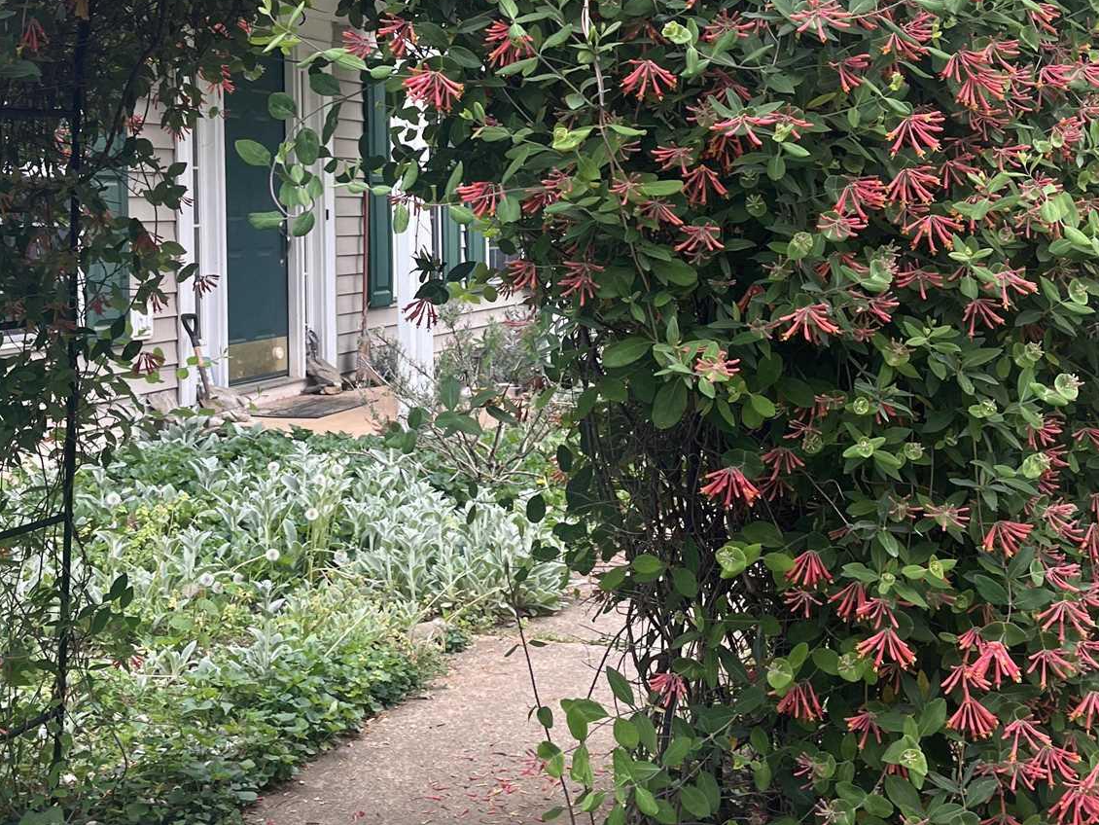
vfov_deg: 27.2
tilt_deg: -0.9
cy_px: 220
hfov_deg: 36.2
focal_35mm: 53
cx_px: 526
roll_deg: +0.5
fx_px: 1683
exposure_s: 1/175
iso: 40
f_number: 1.6
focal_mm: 5.1
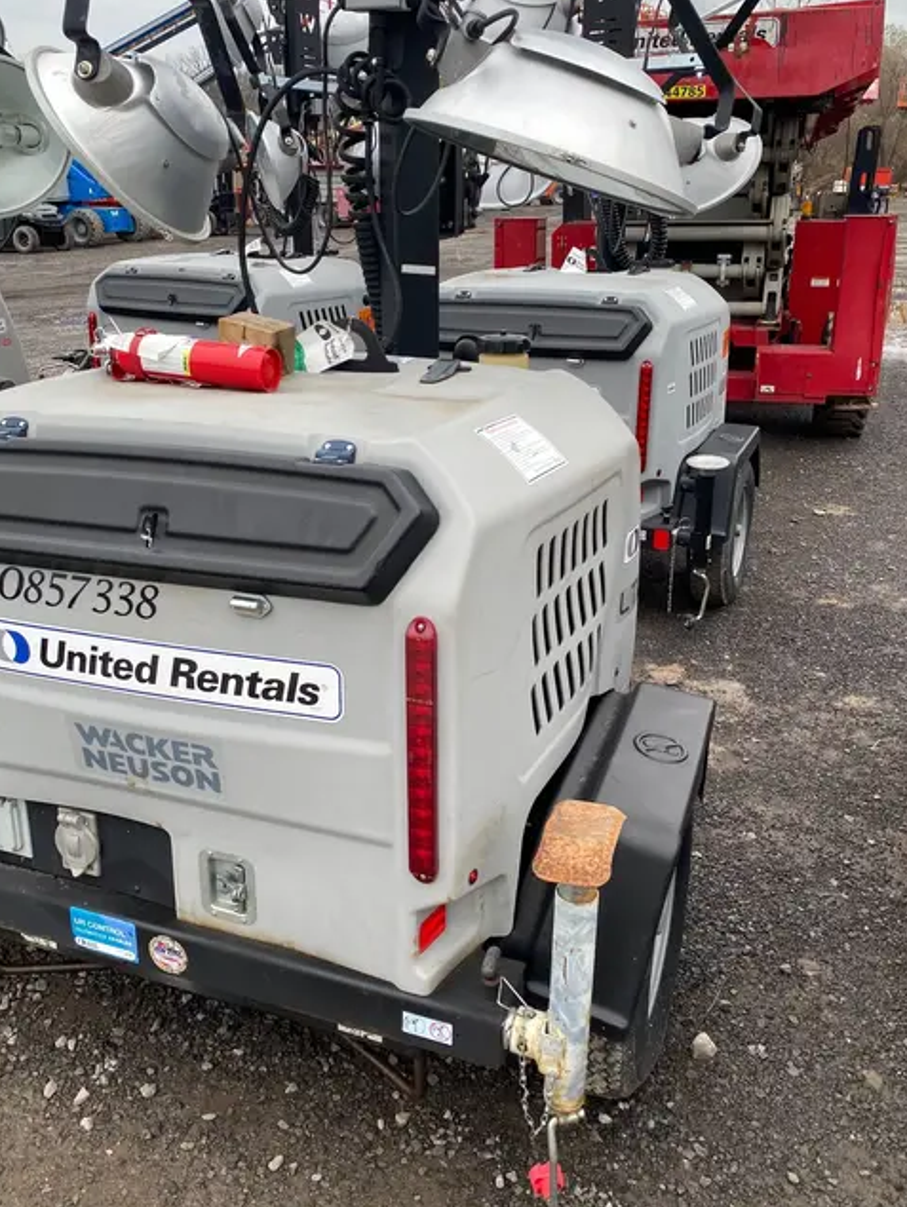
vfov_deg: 59.8
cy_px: 545
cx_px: 415
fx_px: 1047
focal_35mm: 30
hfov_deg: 46.8
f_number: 1.8
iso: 32
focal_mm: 4.25
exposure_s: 1/411
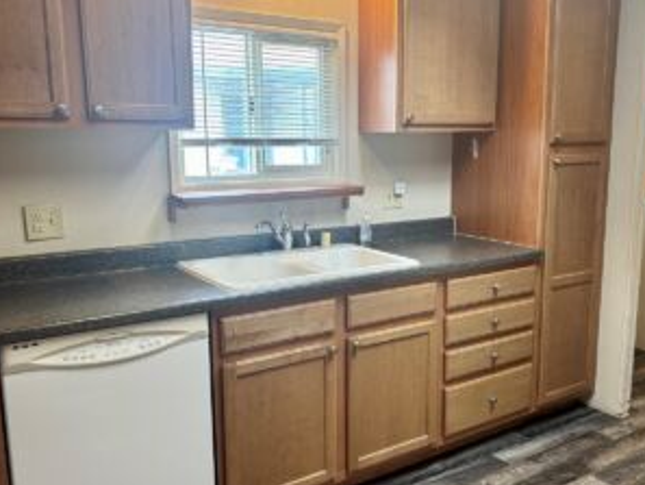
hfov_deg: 52.4
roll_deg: +0.0
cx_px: 376
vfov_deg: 40.7
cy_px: 254
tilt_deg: -10.3
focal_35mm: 35
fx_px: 652
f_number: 1.6
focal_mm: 5.96
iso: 125
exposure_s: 1/60
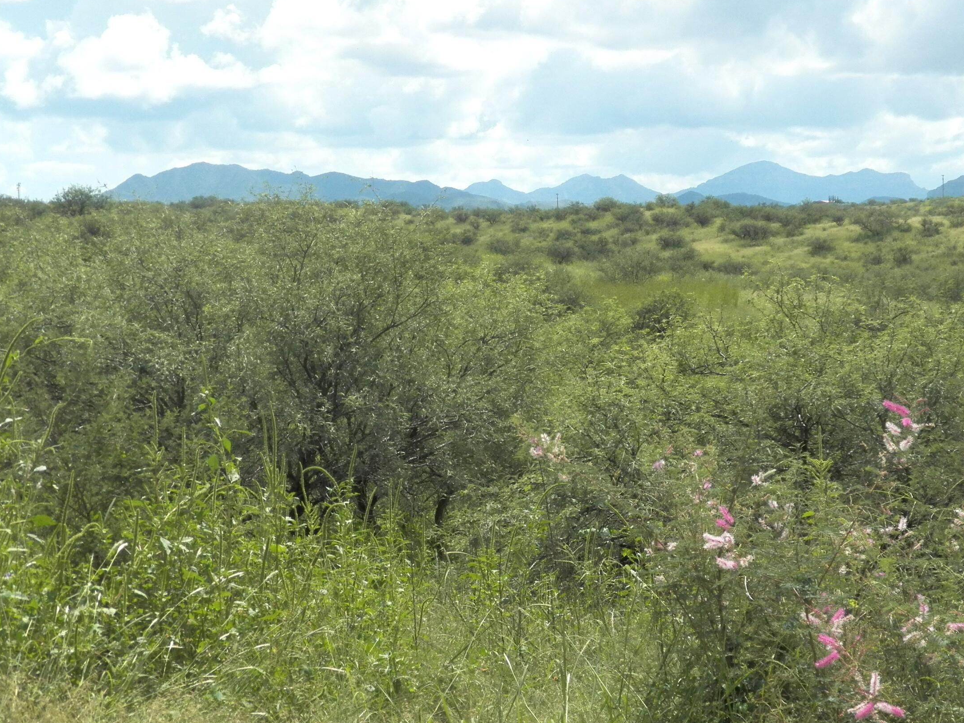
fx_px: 2395
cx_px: 521
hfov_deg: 22.8
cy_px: 382
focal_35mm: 86
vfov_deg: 17.2
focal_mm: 11.2
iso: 125
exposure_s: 1/1600
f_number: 4
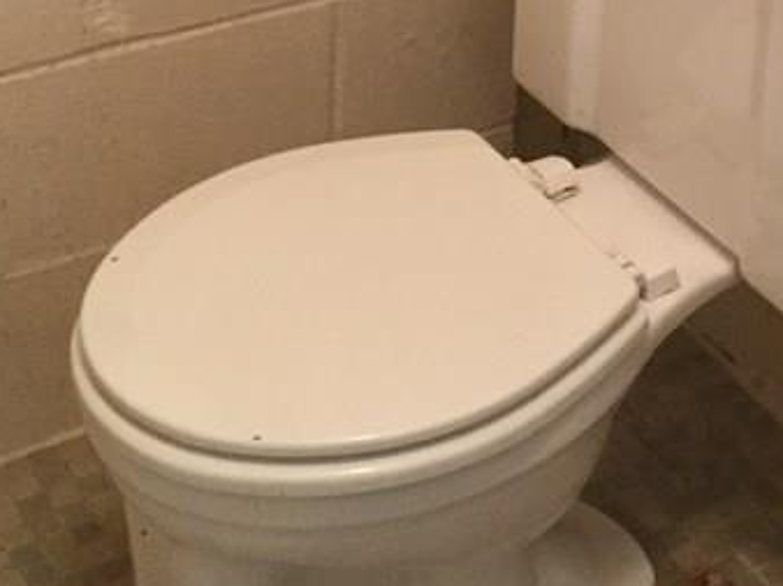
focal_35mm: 94
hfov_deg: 20.7
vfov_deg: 15.5
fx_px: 2125
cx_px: 621
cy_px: 51
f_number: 2.4
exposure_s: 1/17
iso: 200
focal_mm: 3.3
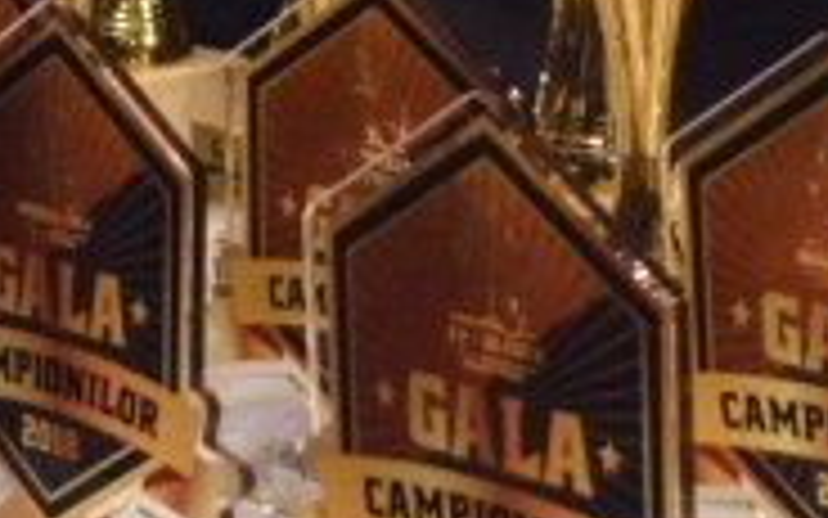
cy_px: -516
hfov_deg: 13.3
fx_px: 3453
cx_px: 968
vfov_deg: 8.2
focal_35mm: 153
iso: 3200
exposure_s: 1/40
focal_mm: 18
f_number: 3.5
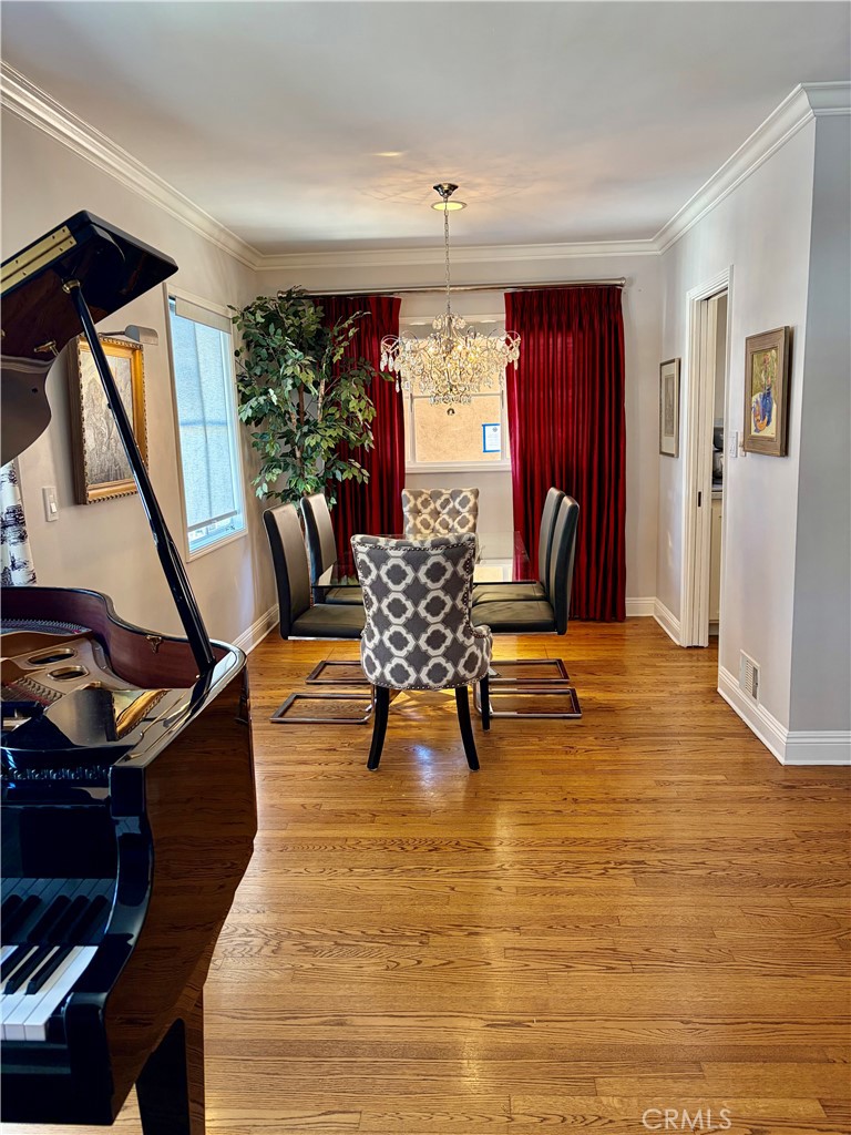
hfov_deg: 53.1
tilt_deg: -10.6
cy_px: 568
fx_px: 852
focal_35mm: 26
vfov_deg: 67.3
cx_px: 426
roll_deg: +1.7
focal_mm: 5.96
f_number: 1.6
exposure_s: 1/60
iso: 160
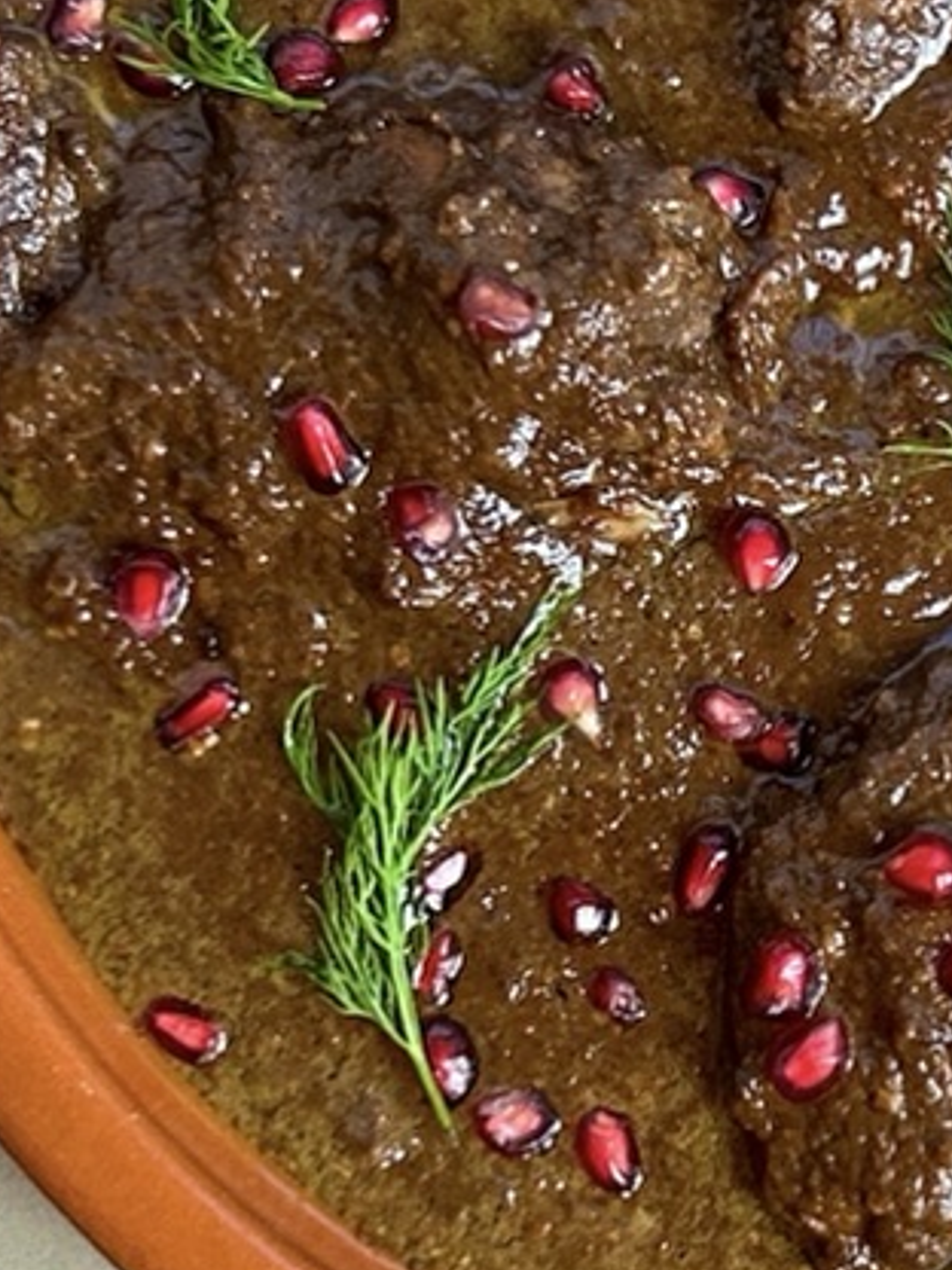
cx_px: 925
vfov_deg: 15.8
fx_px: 4584
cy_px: 724
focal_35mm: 125
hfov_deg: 11.7
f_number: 1.5
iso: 80
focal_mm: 5.7
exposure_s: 1/100
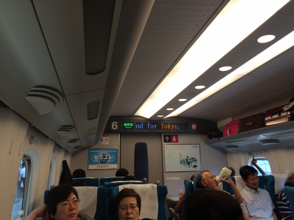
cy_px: 110
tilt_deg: +12.4
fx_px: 246
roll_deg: +1.4
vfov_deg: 48.2
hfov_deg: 61.7
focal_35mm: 29
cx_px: 147
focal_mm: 4.15
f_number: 2.2
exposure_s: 1/60
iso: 50
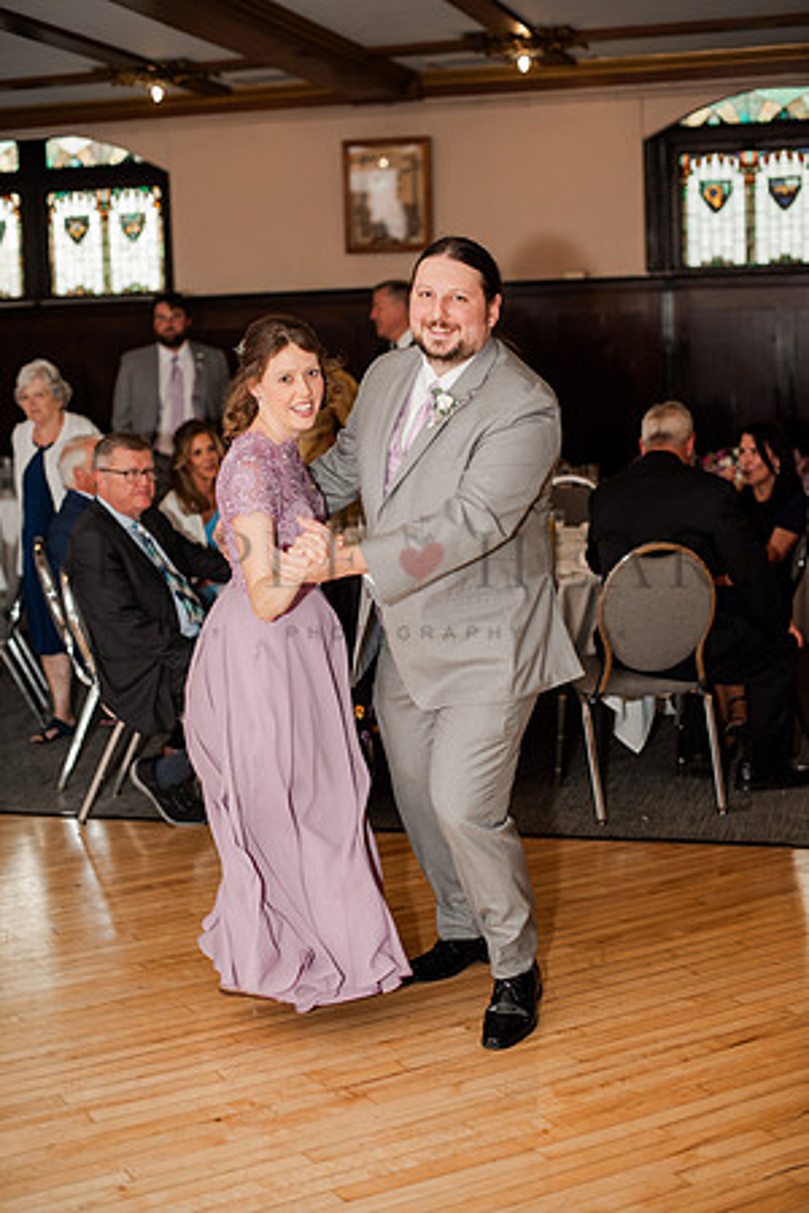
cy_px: 606
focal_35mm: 50
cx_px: 404
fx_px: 1685
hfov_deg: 27.0
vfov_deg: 39.6
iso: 500
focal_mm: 50
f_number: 2.5
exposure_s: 1/250
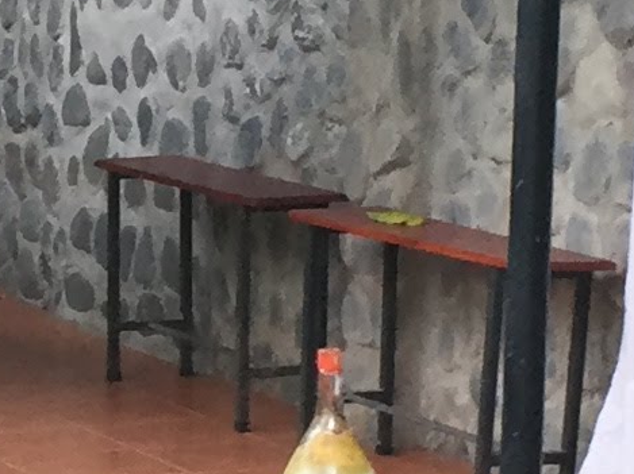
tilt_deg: -9.1
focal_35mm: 202
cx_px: -81
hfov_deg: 9.7
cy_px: 412
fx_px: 3697
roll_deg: -2.0
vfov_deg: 7.3
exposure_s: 1/40
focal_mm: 4.15
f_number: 2.2
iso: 32
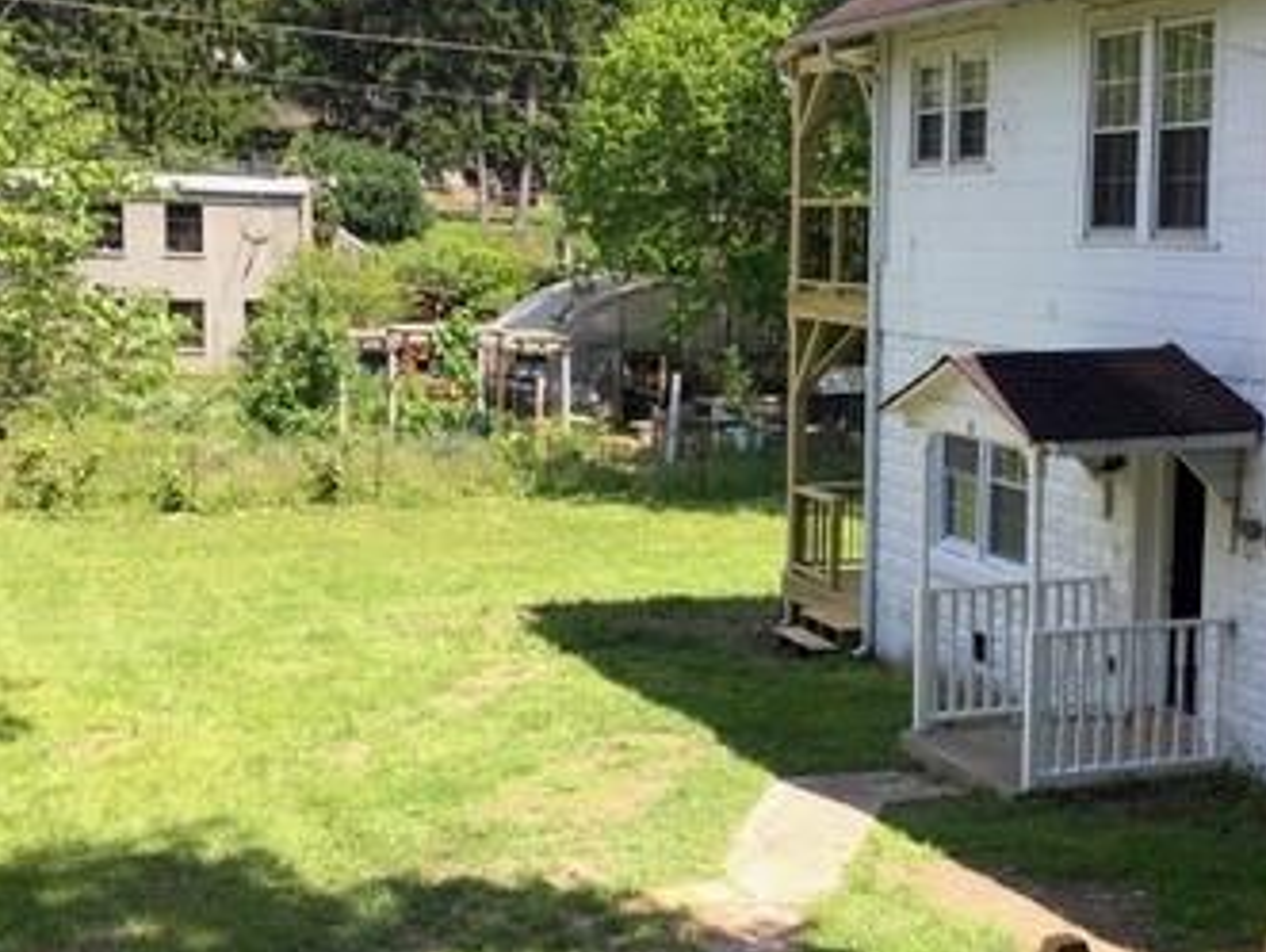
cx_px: 910
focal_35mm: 56
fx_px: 2050
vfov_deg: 26.1
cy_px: 436
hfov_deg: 33.8
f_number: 2.2
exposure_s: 1/791
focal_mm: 4.15
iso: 32
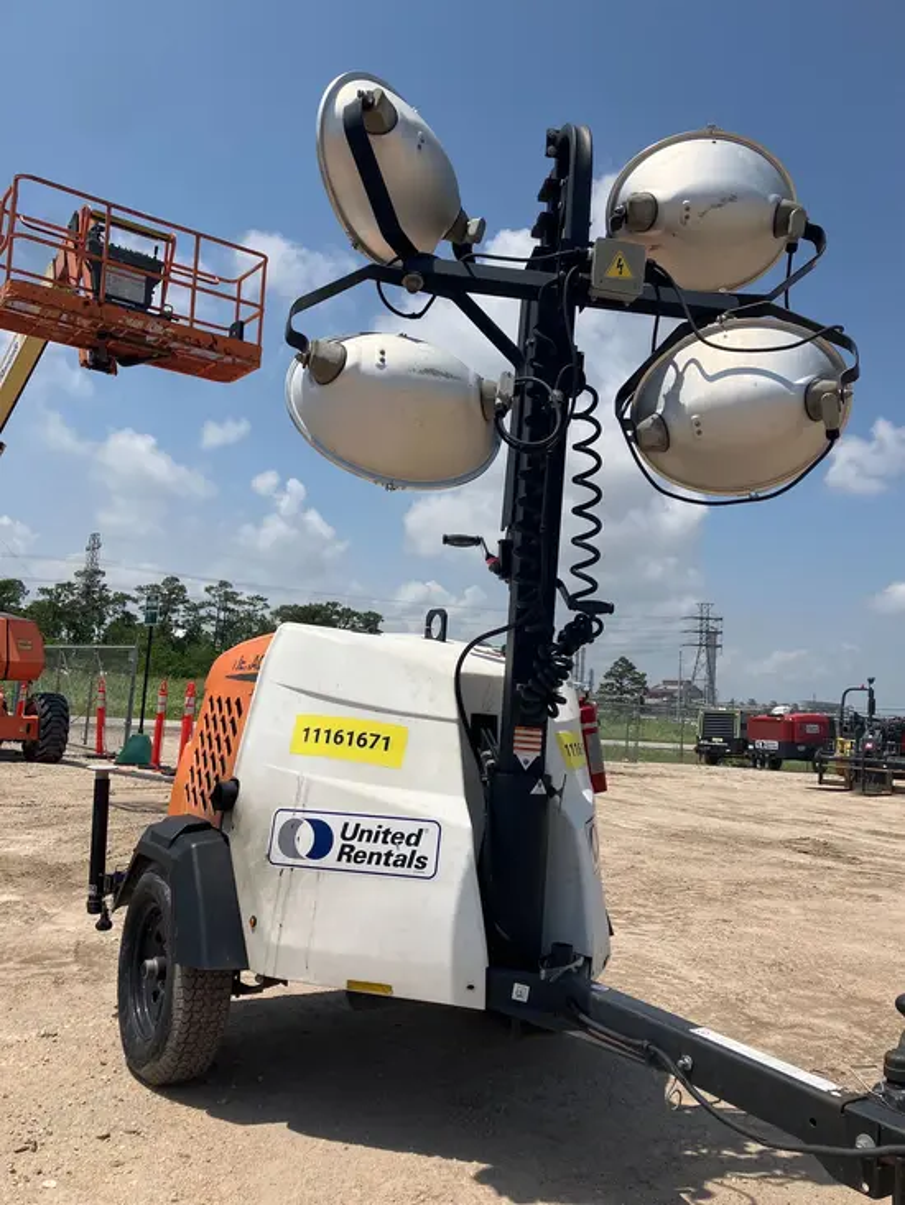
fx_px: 976
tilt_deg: +6.6
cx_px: 452
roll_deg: -4.9
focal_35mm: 28
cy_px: 602
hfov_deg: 49.8
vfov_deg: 63.4
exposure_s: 1/4049
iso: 32
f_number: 1.8
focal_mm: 3.99
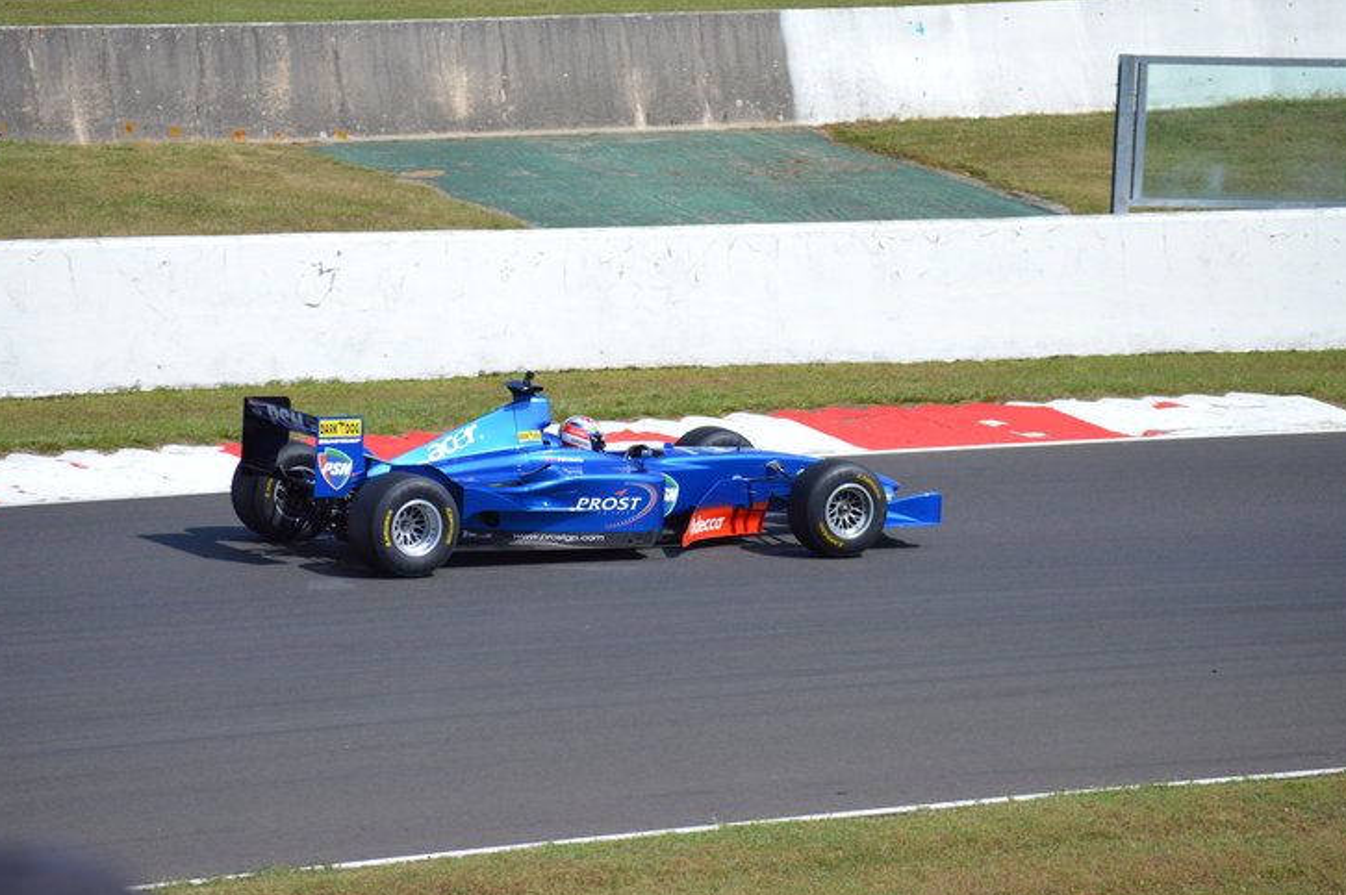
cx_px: 660
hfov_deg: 8.6
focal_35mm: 240
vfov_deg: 5.7
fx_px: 8950
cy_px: 461
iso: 400
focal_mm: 145
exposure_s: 1/2000
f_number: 7.1
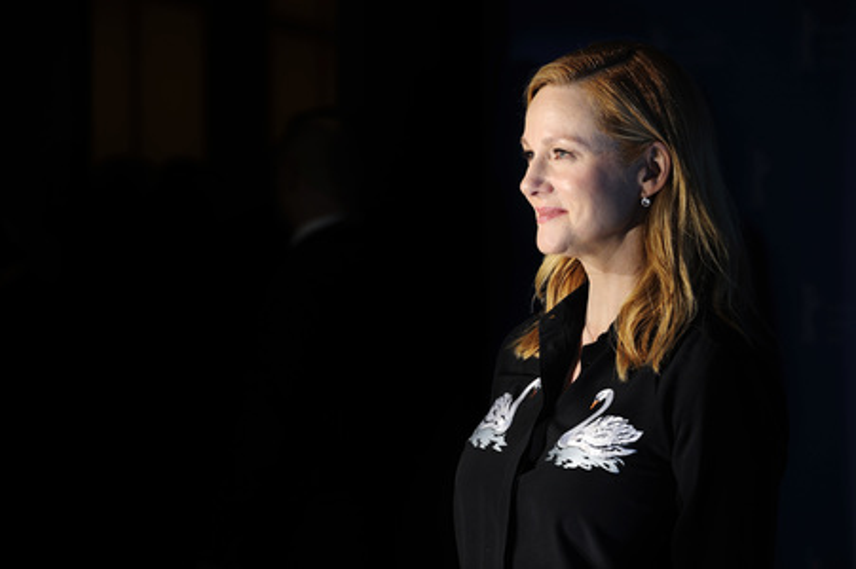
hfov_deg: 13.3
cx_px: 428
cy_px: 284
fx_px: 3683
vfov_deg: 8.8
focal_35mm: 155
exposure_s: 1/320
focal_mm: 155
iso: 200
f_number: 6.3
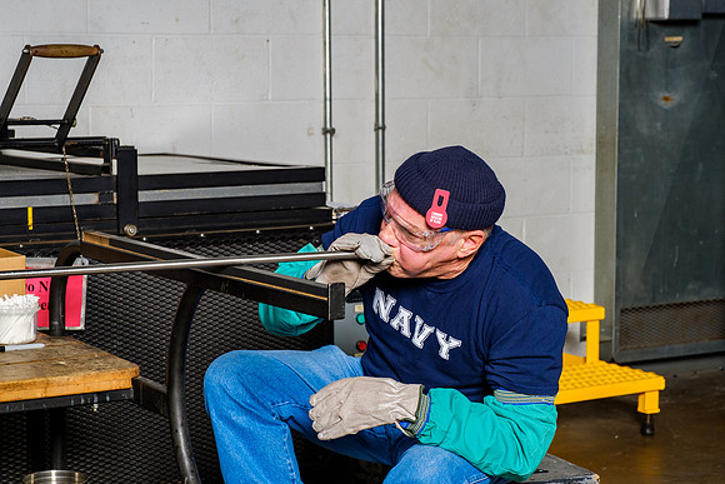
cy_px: 223
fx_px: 1715
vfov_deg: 16.1
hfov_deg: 23.9
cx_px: 326
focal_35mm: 85
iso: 200
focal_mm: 51.6
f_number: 5.6
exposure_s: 1/125
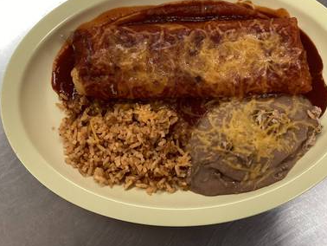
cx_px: 182
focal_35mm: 48
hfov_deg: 39.6
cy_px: 87
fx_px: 454
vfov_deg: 30.1
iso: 80
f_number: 2.4
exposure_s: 1/120
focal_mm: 3.3
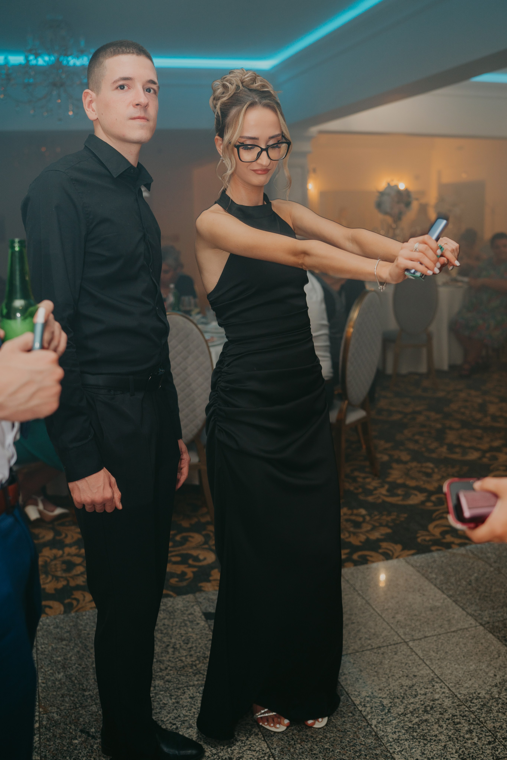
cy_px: 380
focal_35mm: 35
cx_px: 254
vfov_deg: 54.4
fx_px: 739
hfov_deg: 37.9
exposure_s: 1/80
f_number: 2.5
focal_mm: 35
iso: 250
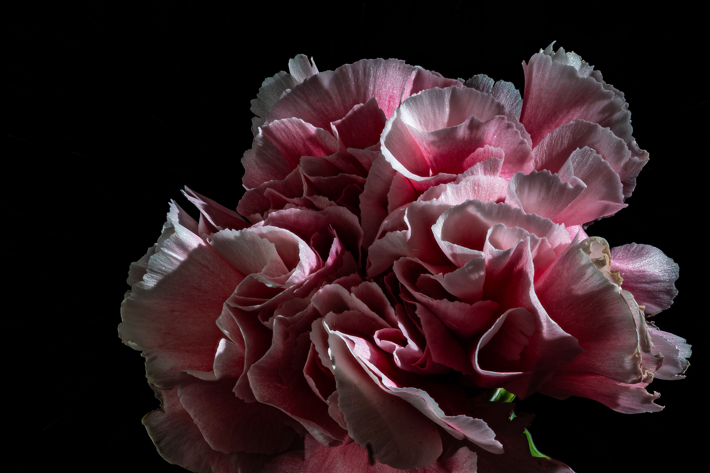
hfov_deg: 19.5
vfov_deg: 13.0
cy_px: 236
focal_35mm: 105
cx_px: 355
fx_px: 2069
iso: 100
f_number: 14
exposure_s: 1/5
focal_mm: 105
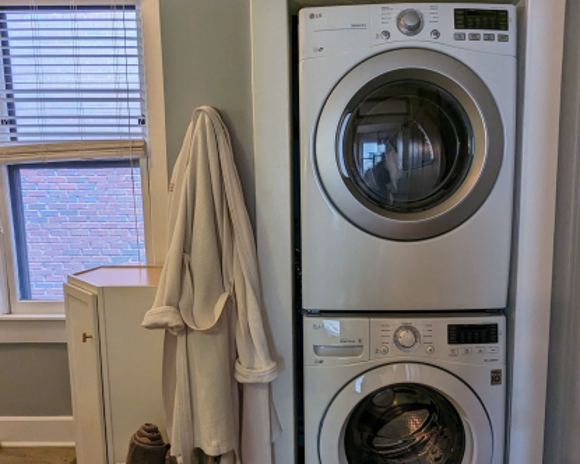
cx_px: 317
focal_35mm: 25
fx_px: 429
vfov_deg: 56.7
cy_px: 253
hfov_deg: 68.0
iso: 128
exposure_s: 1/24
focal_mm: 2.35
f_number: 2.2
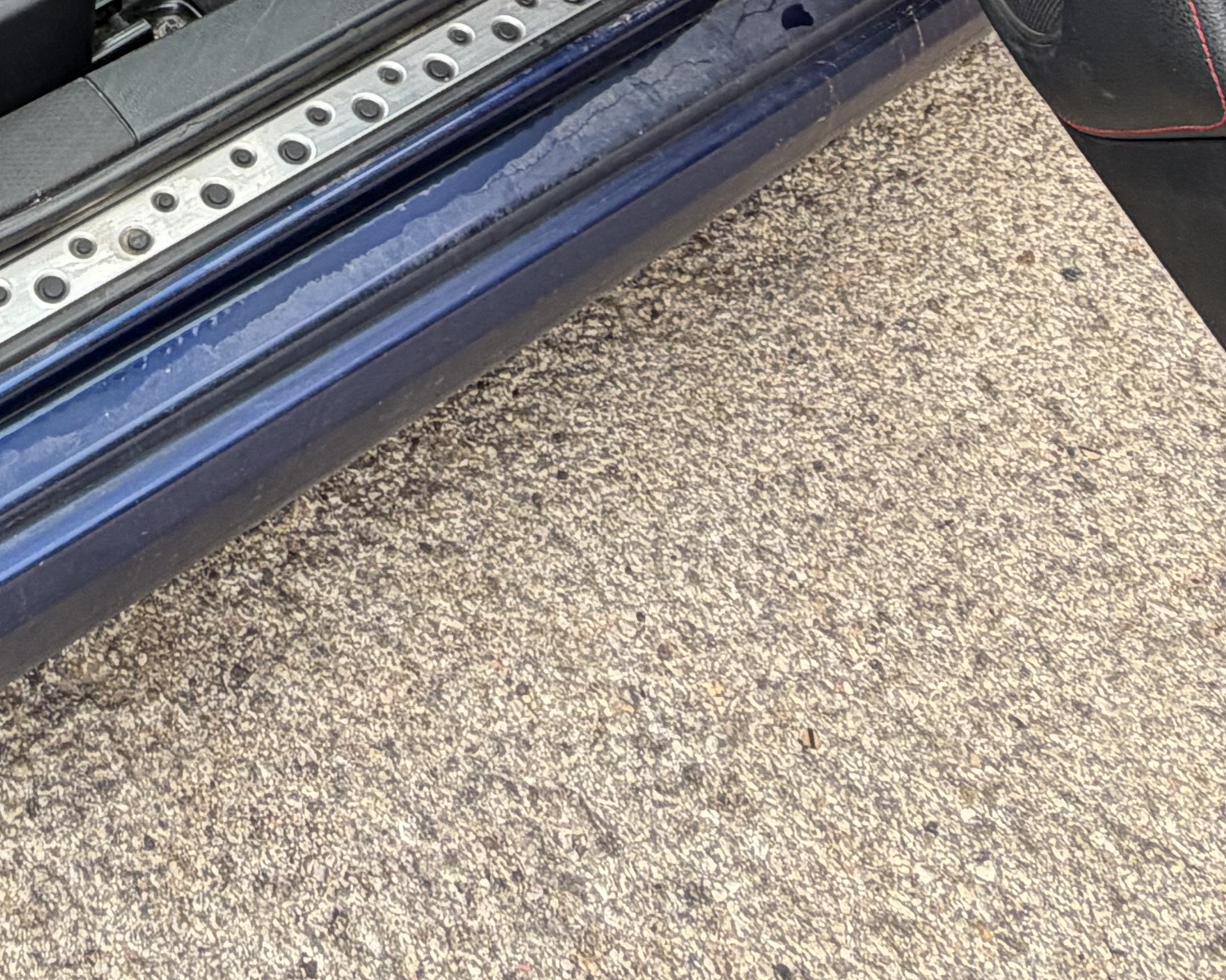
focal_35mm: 51
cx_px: -50
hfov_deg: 33.0
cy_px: -645
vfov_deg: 22.1
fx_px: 1850
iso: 40
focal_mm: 2.22
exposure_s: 1/224
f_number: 2.2
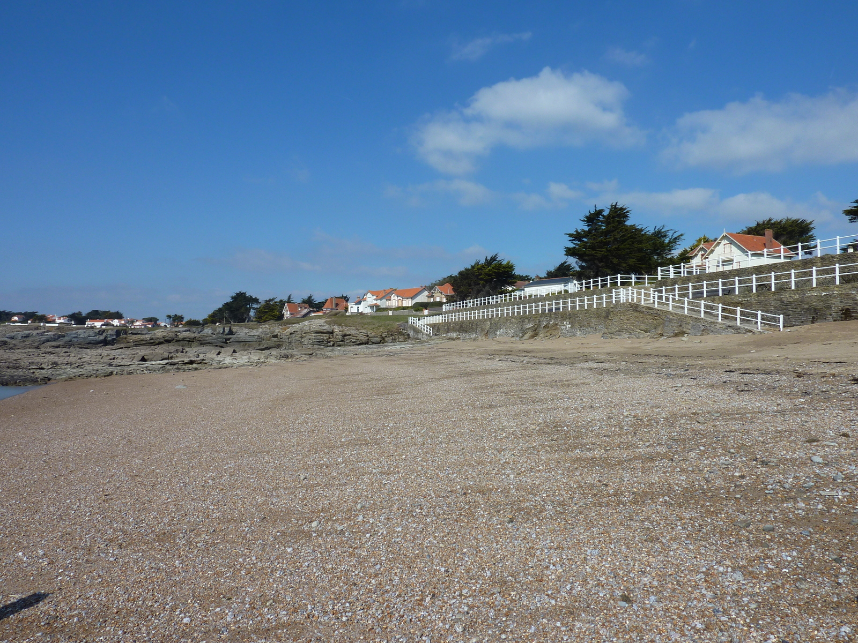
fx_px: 620
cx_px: 429
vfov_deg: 54.9
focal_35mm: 25
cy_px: 322
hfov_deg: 69.4
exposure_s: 1/500
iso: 80
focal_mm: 4.1
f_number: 5.6
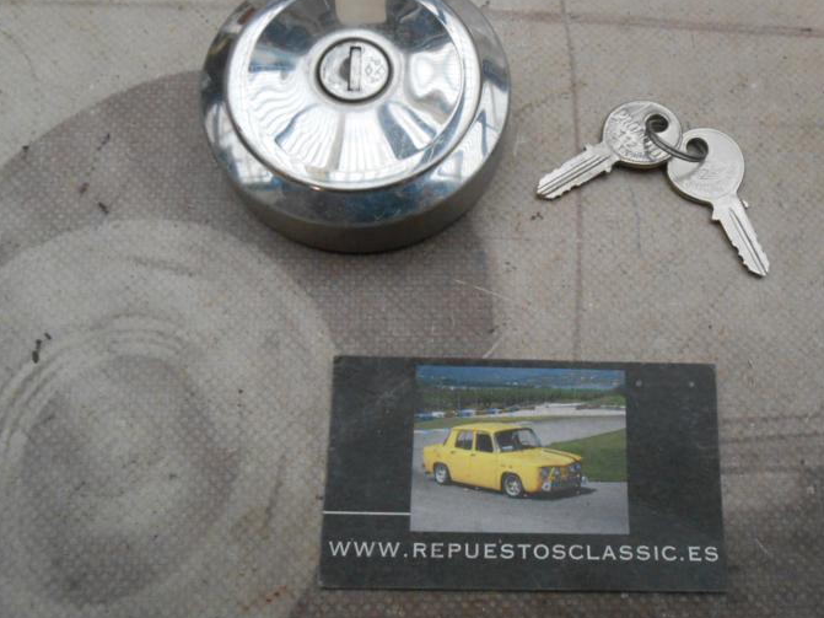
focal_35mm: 31
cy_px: 285
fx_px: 738
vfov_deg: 45.4
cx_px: 483
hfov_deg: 58.0
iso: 400
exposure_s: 1/15
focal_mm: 4.6
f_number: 3.5
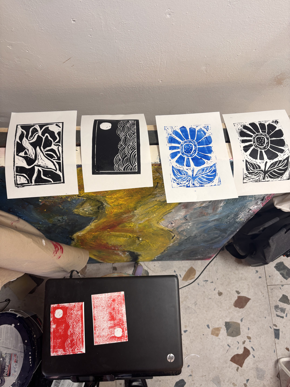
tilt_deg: -76.0
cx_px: 145
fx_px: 290
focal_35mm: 26
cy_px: 194
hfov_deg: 53.1
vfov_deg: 67.3
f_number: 1.6
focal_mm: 5.96
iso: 100
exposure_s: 1/100
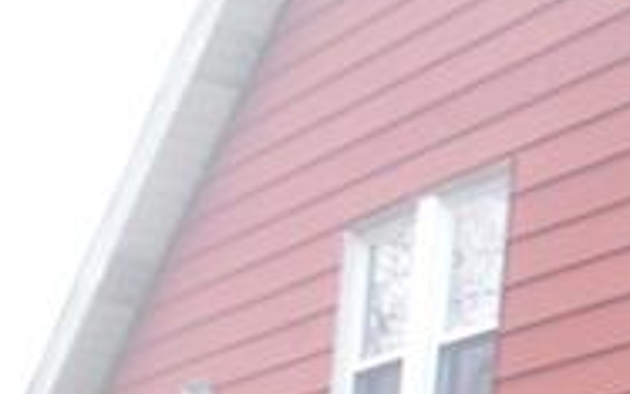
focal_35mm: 157
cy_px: 1081
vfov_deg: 7.6
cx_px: 829
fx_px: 2696
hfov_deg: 12.9
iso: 200
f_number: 3.1
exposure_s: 1/100
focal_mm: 6.3
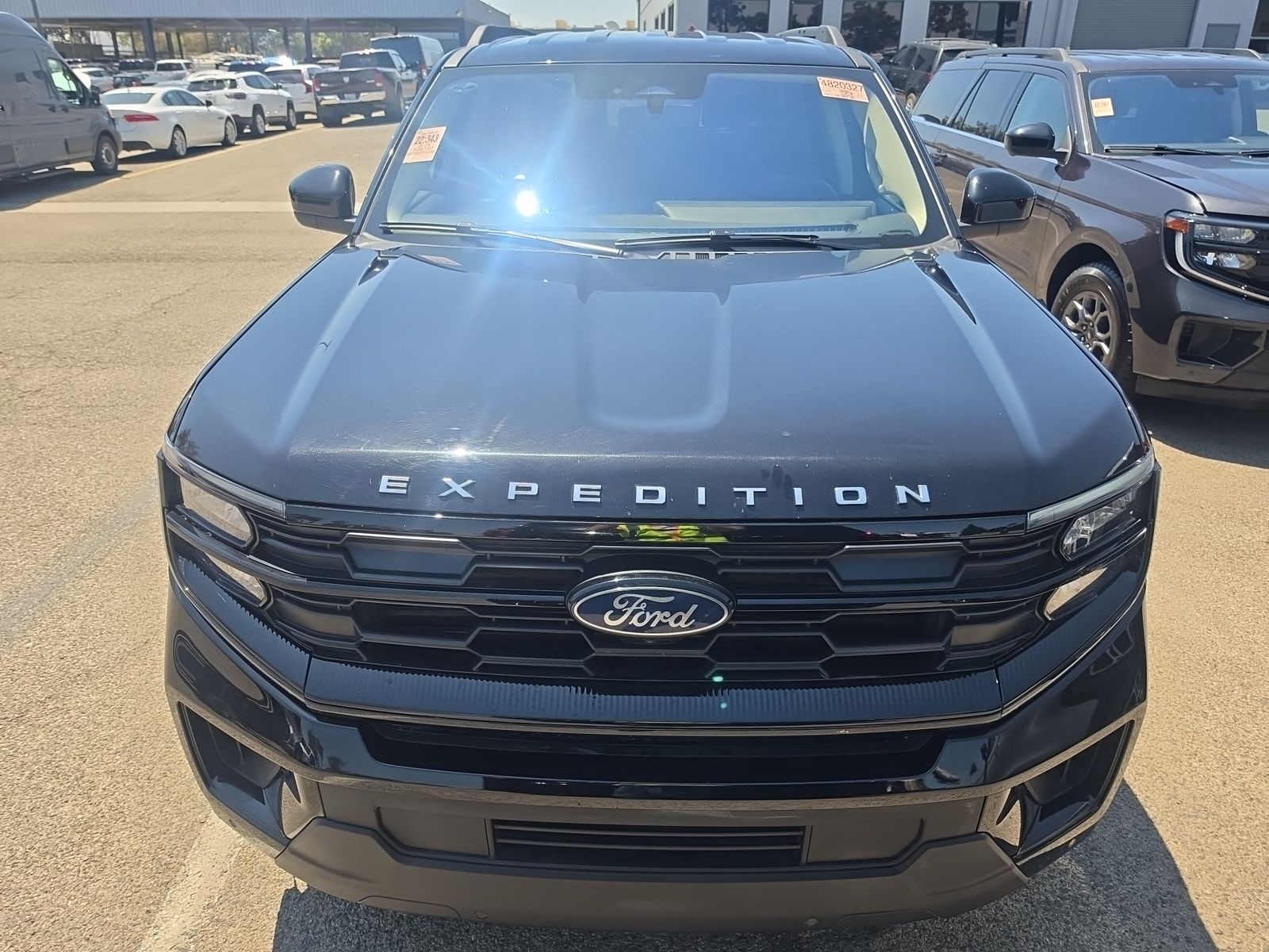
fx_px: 843
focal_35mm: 23
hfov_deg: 73.9
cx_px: 634
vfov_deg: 58.9
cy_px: 476
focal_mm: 6.5
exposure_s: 1/537
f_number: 1.4
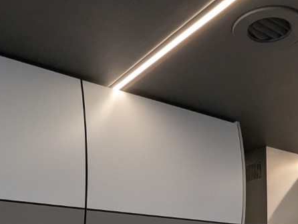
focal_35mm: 50
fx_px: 431
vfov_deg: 25.1
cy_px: 295
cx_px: 215
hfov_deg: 37.4
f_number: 2.2
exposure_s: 1/125
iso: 173
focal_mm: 2.35
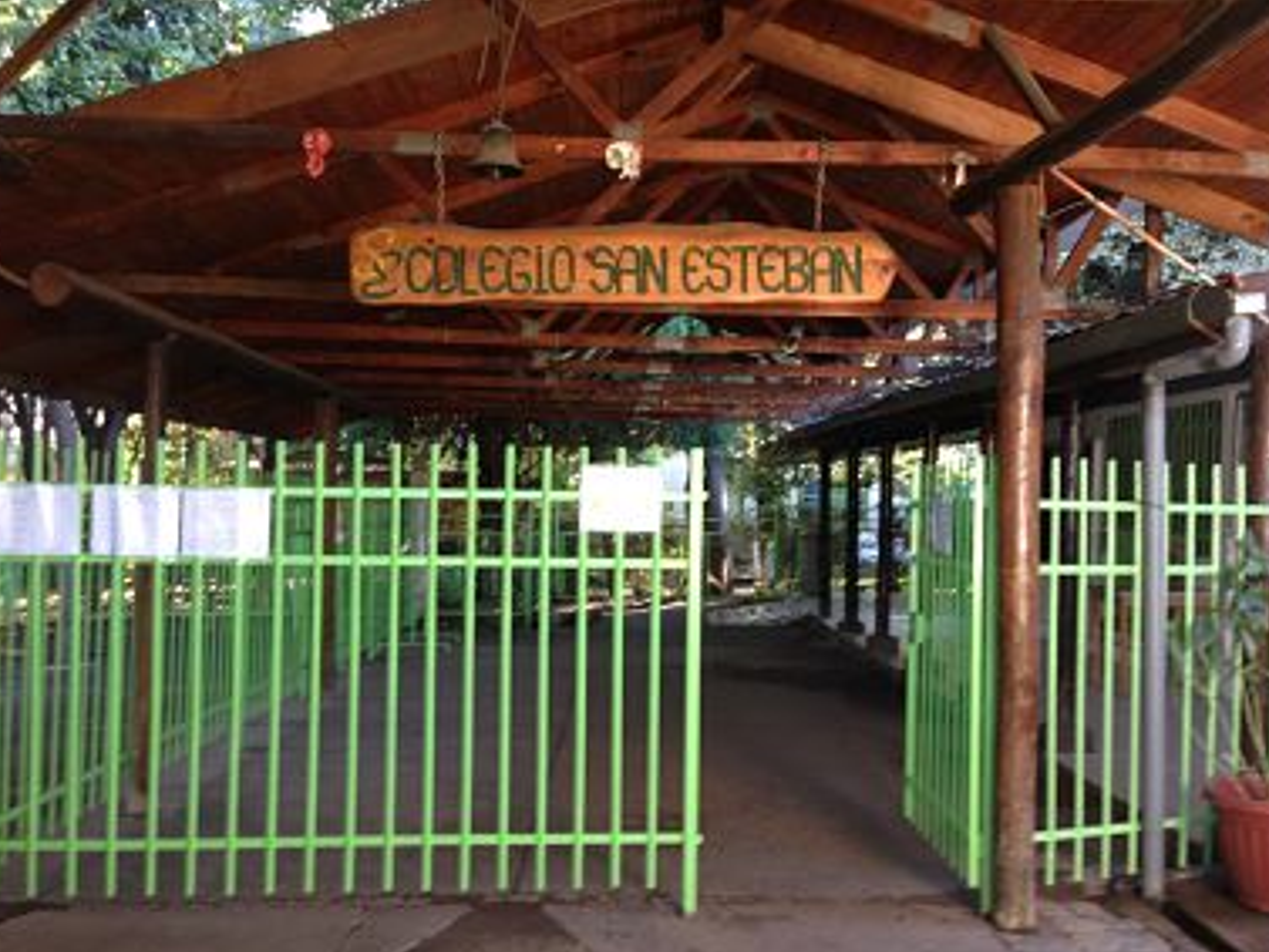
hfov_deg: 52.6
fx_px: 1283
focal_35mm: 35
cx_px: 619
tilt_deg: -0.4
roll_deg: -2.6
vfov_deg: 40.7
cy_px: 501
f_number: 2.4
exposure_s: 1/24
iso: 50
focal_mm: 4.12
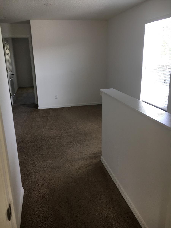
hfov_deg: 48.2
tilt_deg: -16.8
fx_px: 191
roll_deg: +0.3
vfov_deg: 61.7
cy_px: 114
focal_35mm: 29
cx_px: 86
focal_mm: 4.15
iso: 25
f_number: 2.2
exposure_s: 1/60
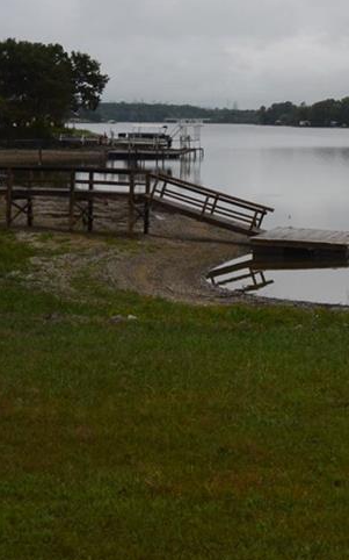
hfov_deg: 15.5
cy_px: 171
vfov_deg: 26.3
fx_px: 1188
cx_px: 516
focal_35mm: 78
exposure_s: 1/1000
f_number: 13
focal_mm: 24
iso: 1600
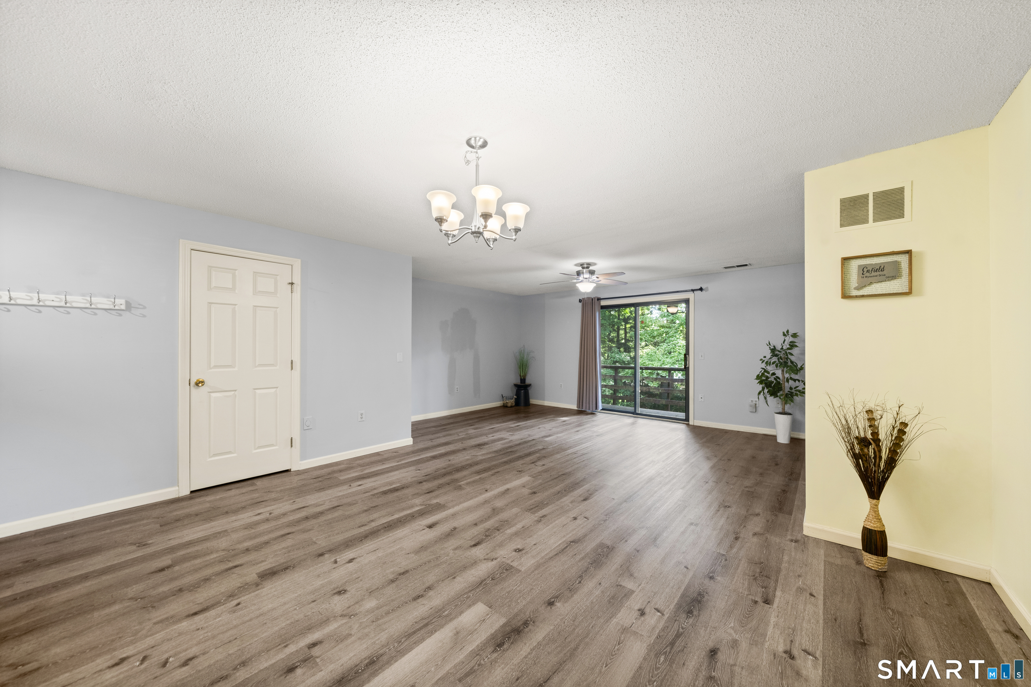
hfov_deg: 112.6
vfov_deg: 90.0
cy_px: 344
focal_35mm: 12
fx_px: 344
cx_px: 516
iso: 320
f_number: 7.1
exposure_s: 1/6
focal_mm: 12
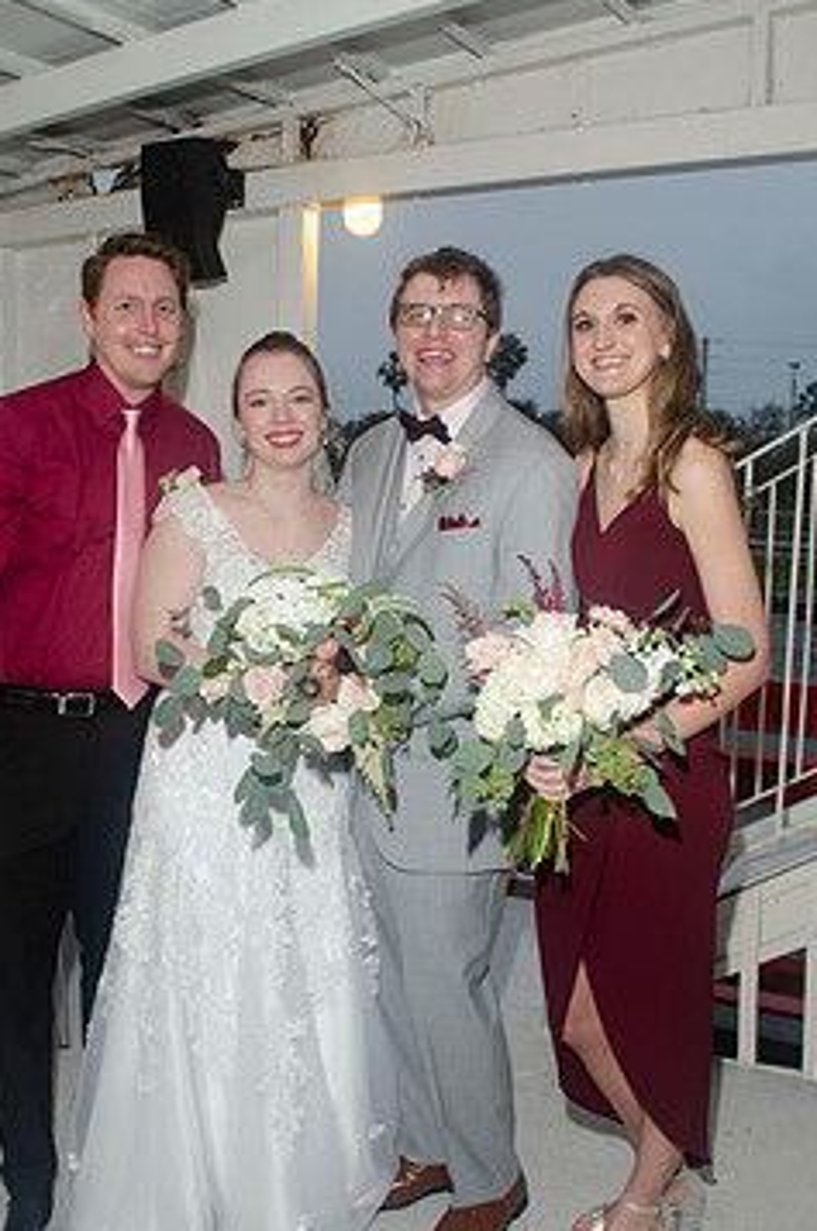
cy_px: 690
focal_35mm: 34
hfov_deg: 38.7
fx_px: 1161
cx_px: 341
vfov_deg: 55.7
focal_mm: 18
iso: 400
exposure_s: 1/60
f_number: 5.6
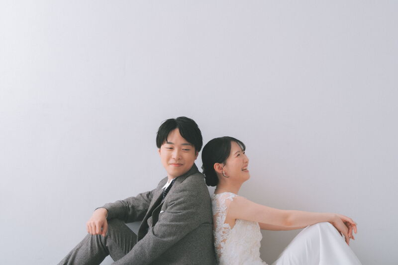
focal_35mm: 75
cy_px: 132
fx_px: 829
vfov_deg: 18.2
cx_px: 199
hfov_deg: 27.0
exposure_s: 1/250
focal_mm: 50
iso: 80
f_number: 4.5
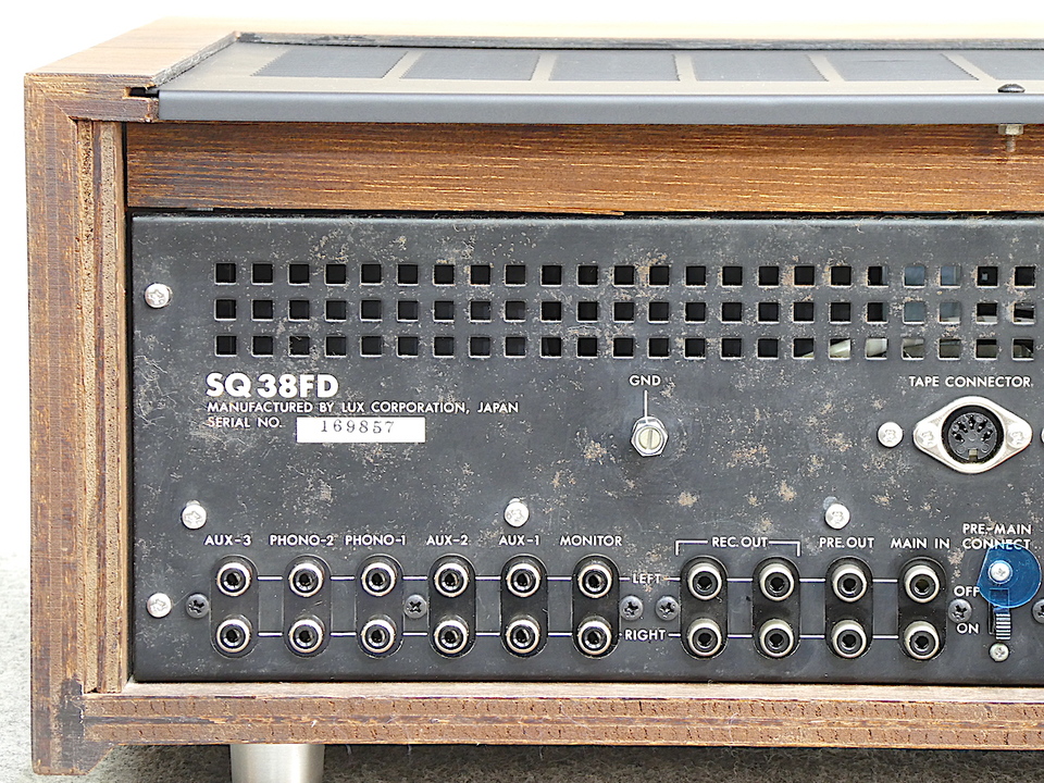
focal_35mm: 143
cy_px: 392
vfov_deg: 10.4
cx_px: 522
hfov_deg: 13.8
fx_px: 4313
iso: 200
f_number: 5.4
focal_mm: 25.6
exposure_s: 1/1.6
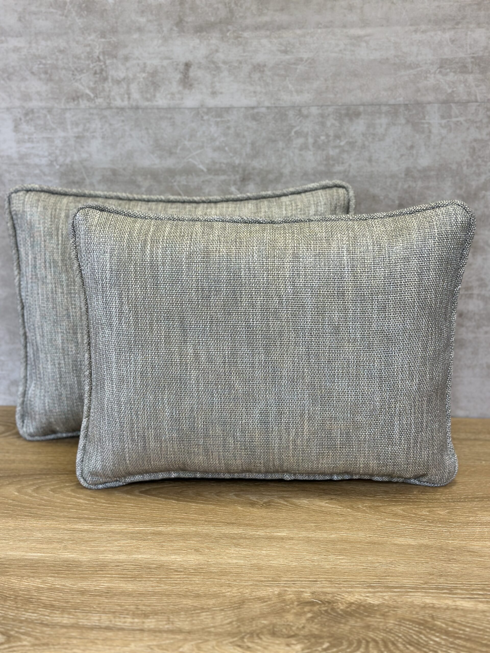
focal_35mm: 48
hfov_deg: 30.3
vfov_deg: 39.7
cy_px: 326
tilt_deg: -17.7
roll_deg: +1.6
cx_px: 245
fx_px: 906
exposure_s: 1/170
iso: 80
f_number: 1.78
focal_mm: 6.86
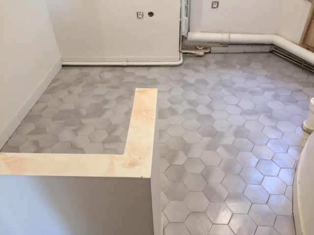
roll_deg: +1.1
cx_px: 157
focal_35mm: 29
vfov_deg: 48.2
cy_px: 118
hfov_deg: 61.7
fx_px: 263
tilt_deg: -36.9
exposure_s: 1/33
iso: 64
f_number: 2.2
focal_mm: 4.15
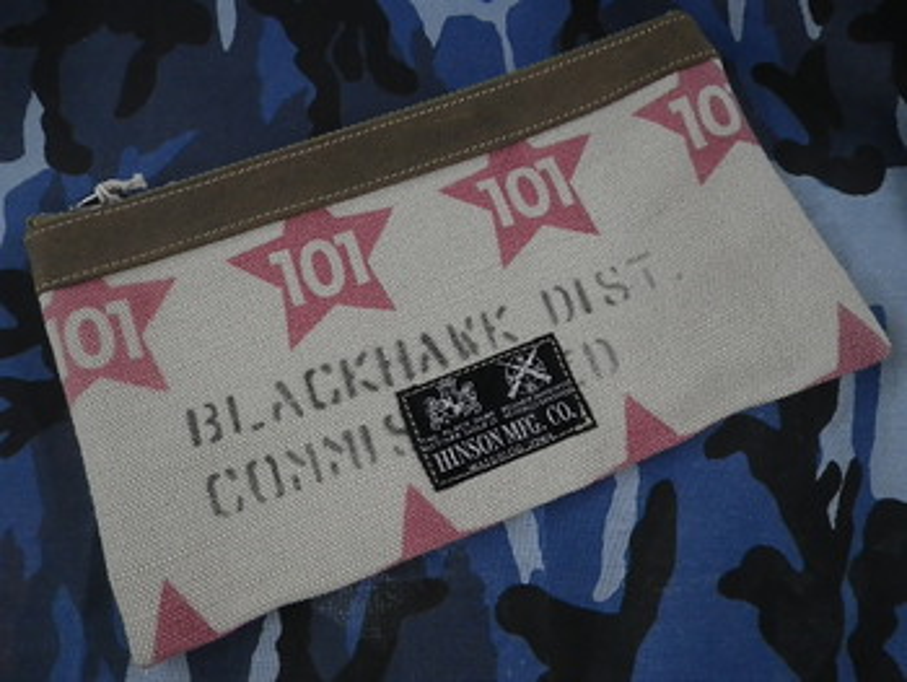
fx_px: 734
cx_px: 454
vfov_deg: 49.8
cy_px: 341
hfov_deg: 63.4
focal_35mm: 28
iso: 320
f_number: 3.5
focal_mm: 5
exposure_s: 1/50
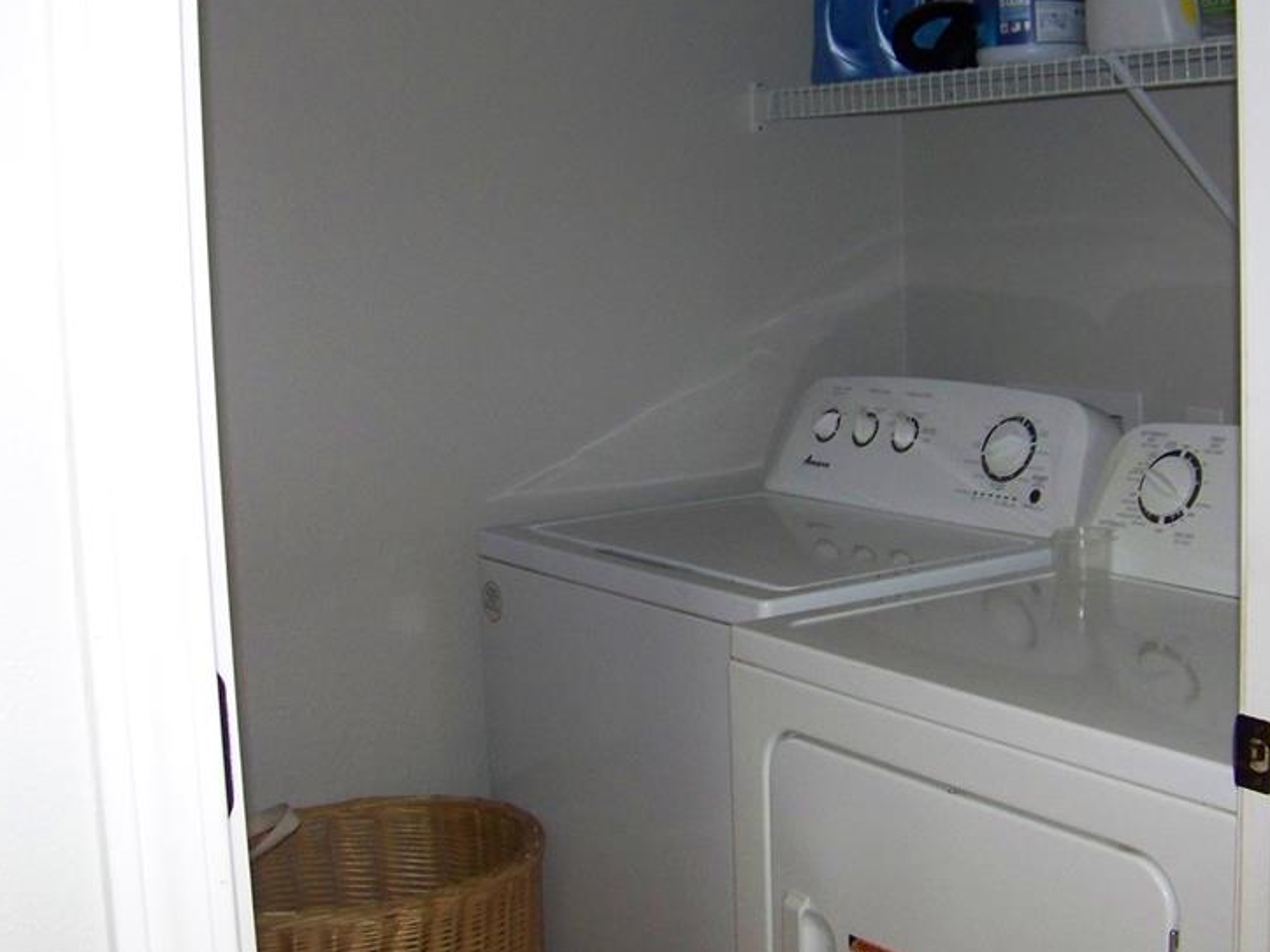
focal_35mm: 51
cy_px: 429
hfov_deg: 37.5
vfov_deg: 28.5
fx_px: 1871
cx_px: 613
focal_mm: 5.85
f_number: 2.8
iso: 200
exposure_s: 1/30
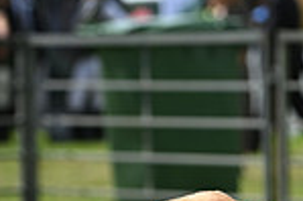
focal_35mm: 397
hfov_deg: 5.1
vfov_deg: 3.4
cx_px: 573
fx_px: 3338
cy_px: 346
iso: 125
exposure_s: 1/1250
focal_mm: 102
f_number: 4.5
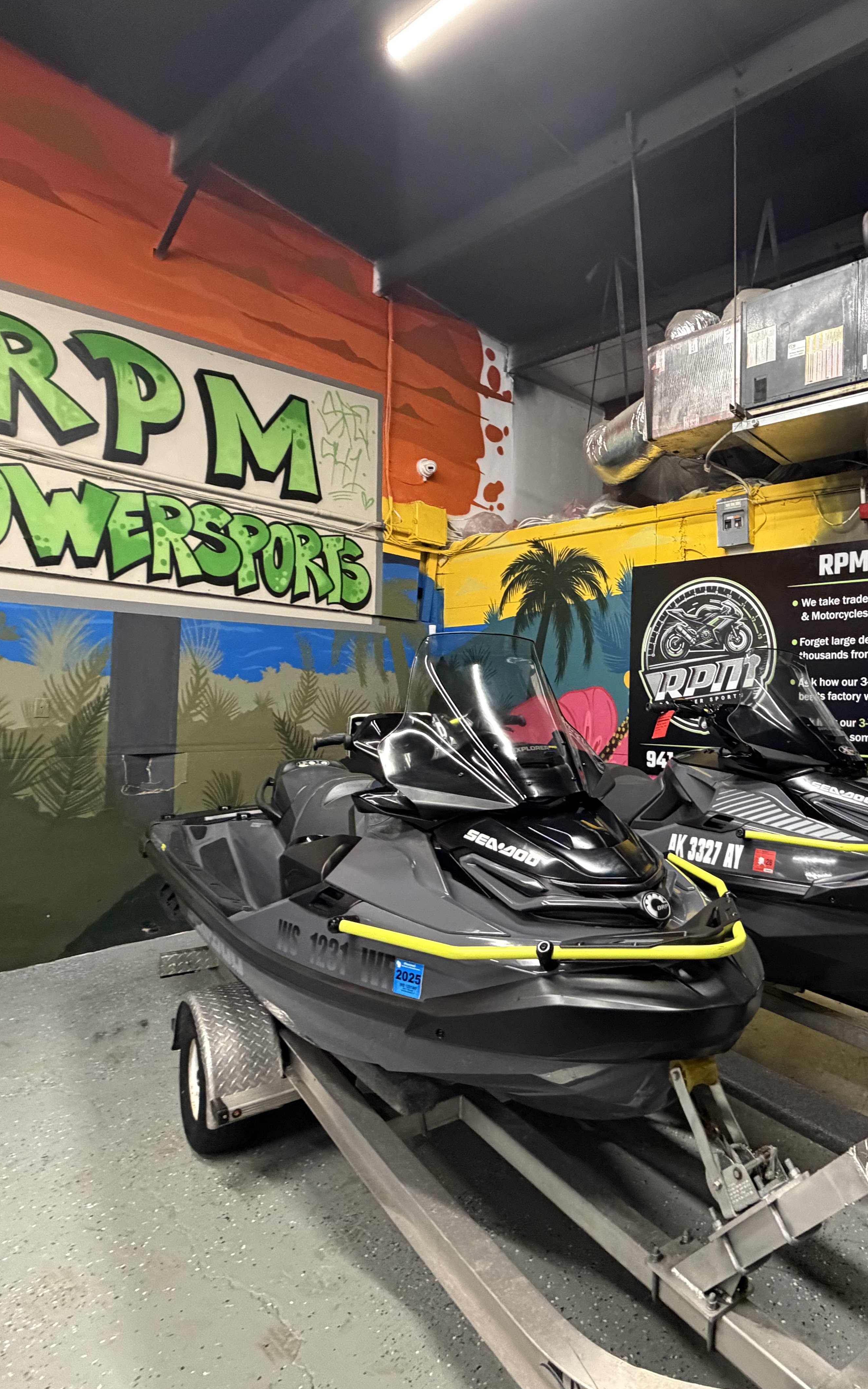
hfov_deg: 56.7
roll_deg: -0.5
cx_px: 650
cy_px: 700
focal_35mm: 20
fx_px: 757
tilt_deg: -0.2
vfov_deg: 85.1
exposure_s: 1/60
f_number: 2.2
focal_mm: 2.22
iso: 640
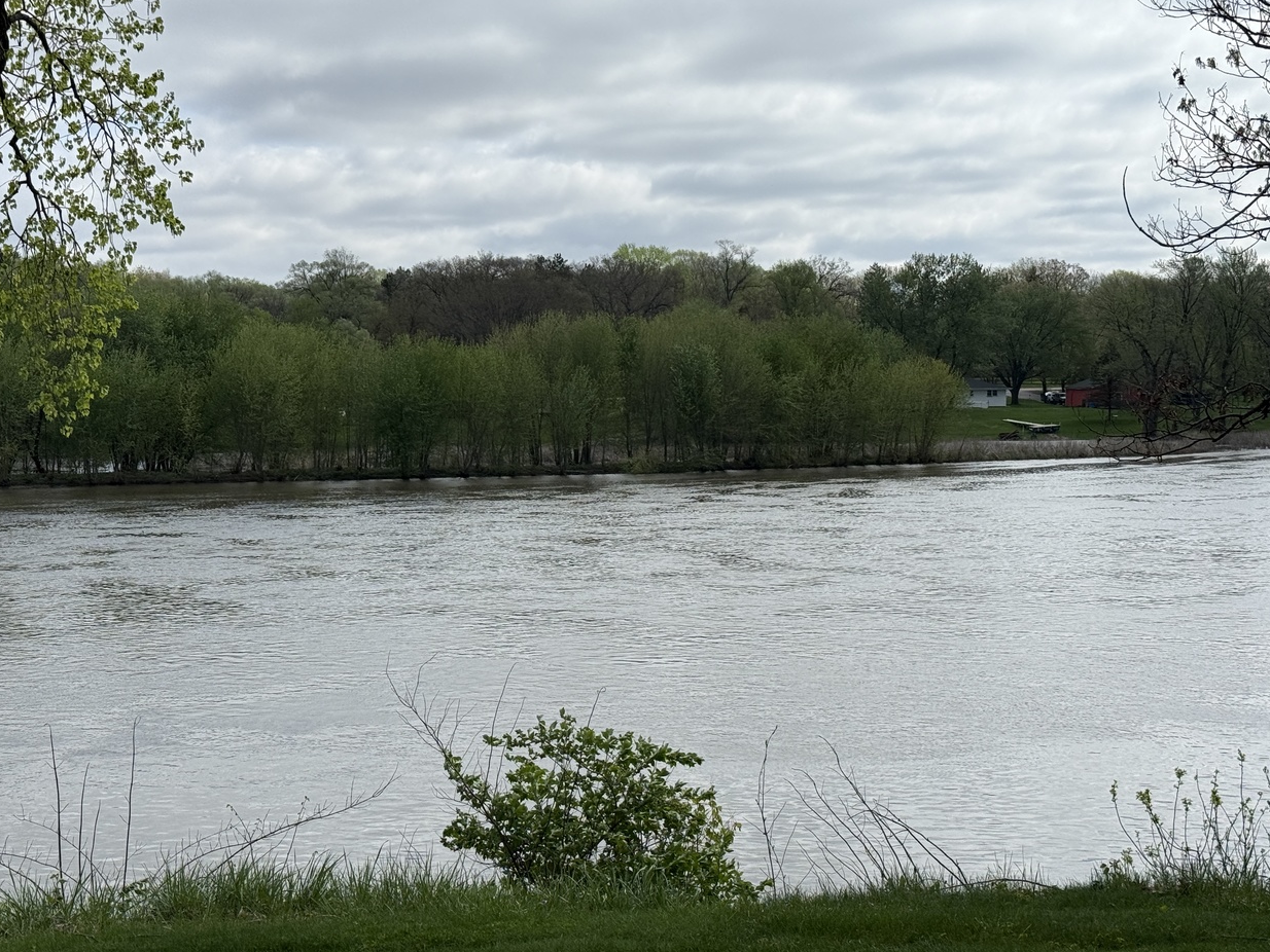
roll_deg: +0.7
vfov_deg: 26.1
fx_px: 2055
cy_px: 502
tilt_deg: -3.0
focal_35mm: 56
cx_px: 551
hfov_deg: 34.3
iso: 64
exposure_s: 1/7874
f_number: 1.78
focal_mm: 6.76
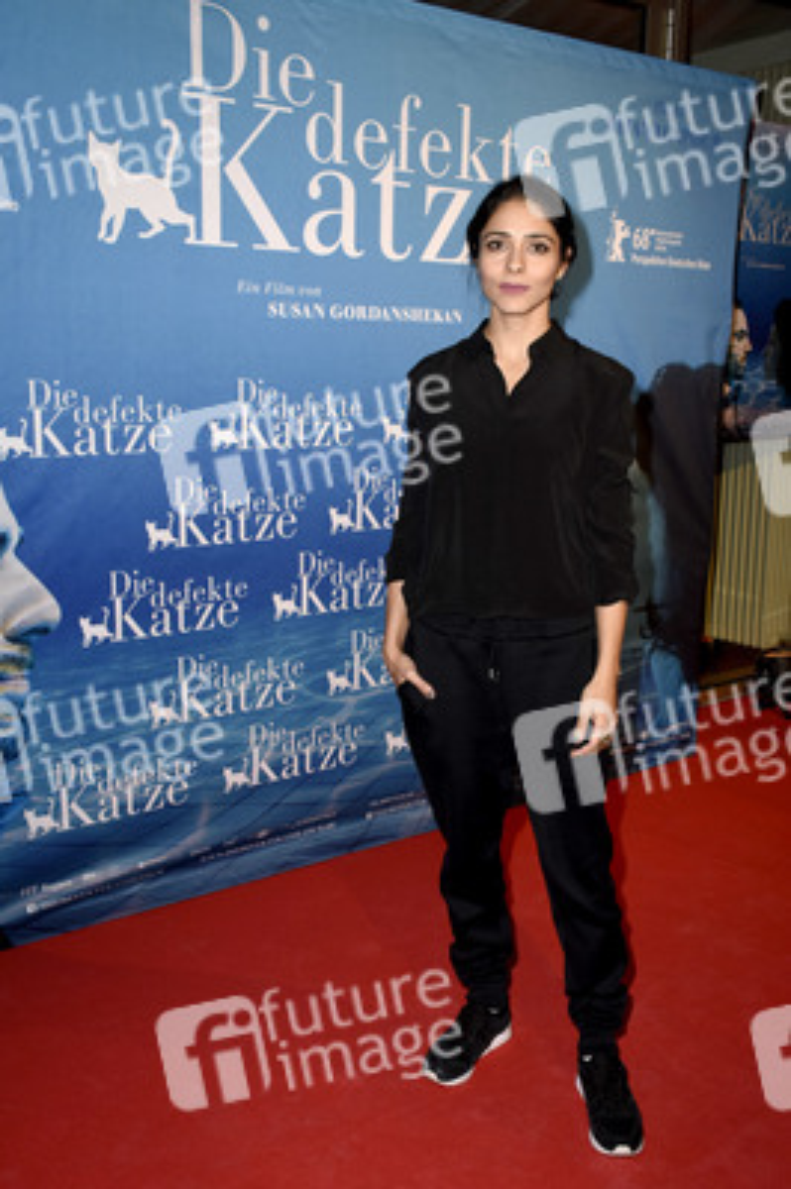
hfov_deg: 36.8
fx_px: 1188
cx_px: 396
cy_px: 594
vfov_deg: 53.2
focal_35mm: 36
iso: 500
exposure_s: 1/160
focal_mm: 24
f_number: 8
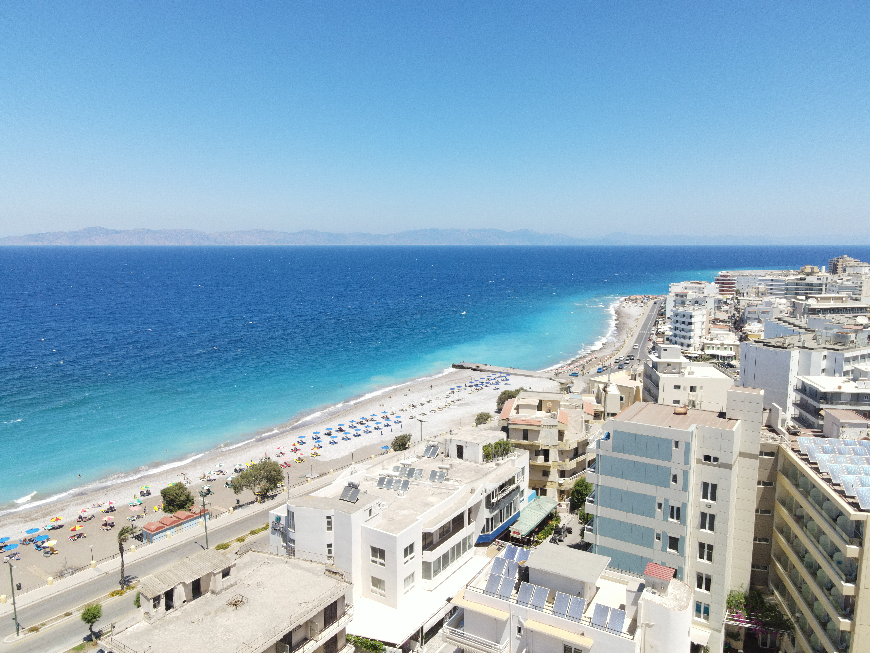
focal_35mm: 24
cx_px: 435
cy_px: 326
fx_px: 603
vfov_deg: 56.8
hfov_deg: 71.6
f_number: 2.8
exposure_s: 1/60
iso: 100
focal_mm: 4.5
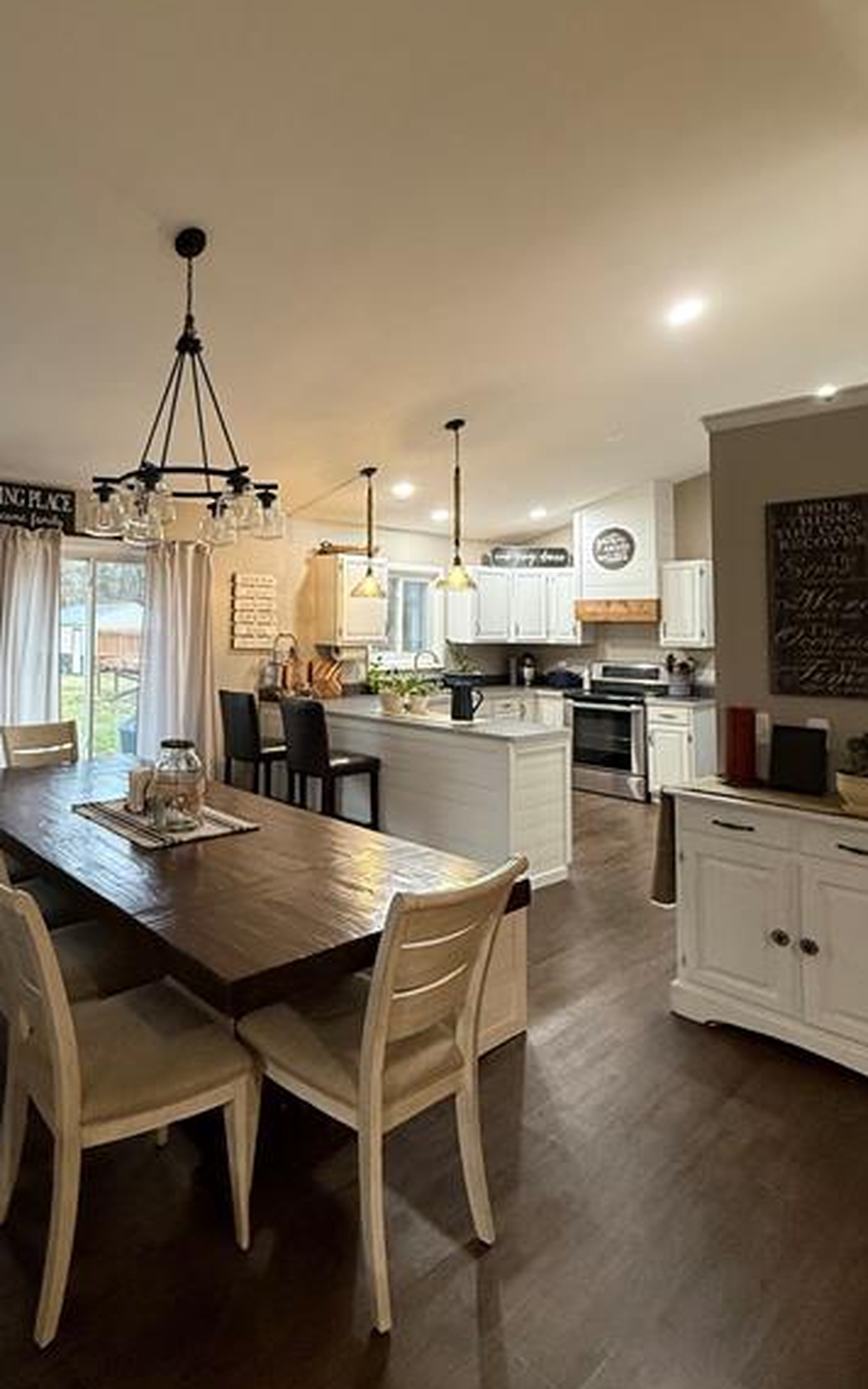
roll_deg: -1.1
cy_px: 597
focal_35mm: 20
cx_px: 254
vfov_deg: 84.6
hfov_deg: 57.6
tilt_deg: +3.8
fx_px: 757
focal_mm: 2.22
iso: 500
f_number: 2.2
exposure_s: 1/60
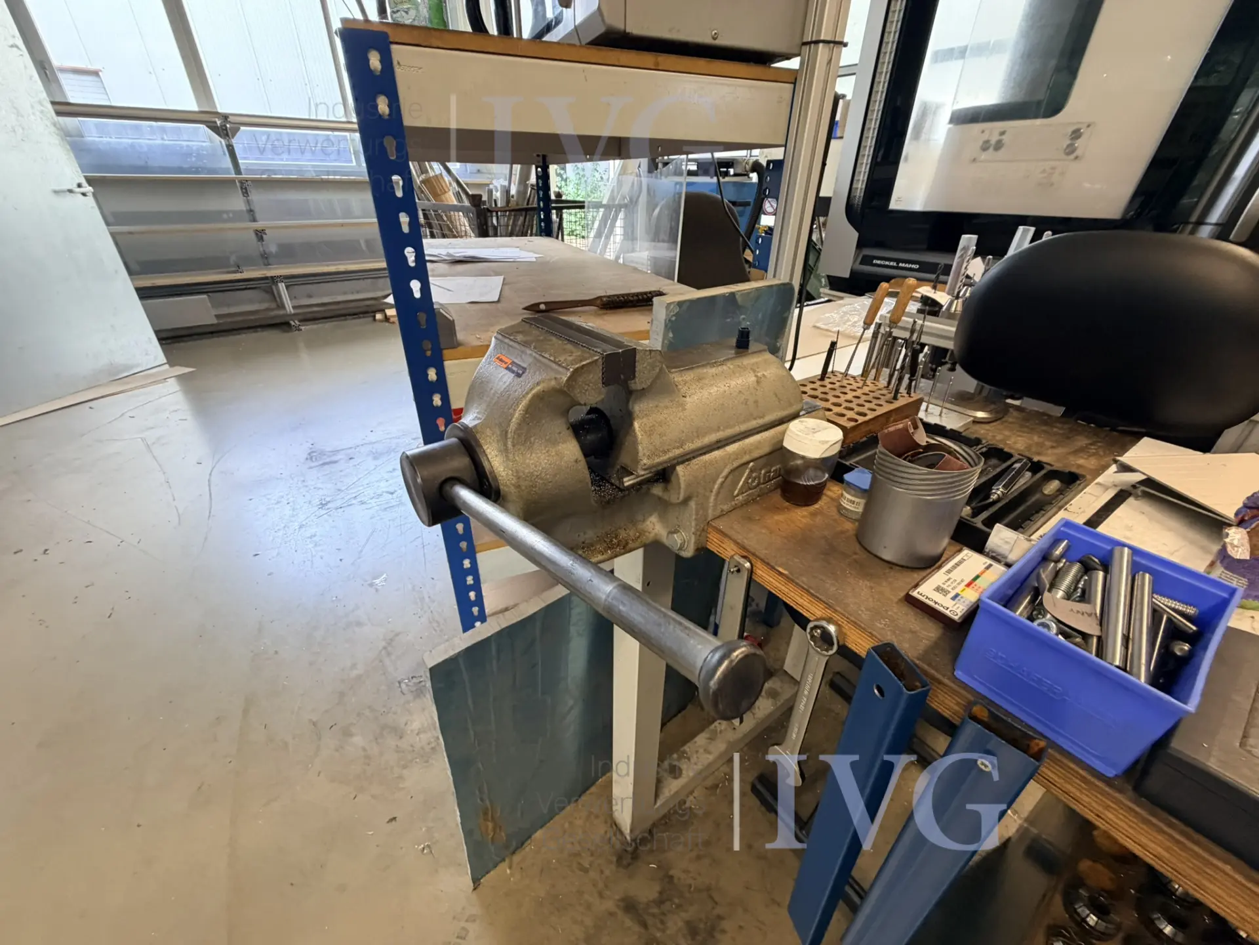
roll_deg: -1.7
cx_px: 630
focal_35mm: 14
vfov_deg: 85.7
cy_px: 472
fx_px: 509
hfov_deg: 102.1
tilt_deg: -29.6
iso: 320
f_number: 2.2
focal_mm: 2.22
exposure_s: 1/116
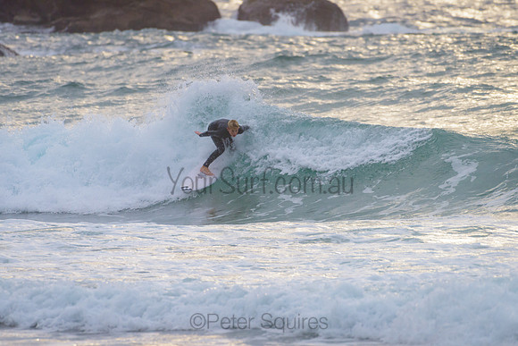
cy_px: 170
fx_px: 8824
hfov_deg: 3.4
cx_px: 251
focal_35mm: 613
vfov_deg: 2.2
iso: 360
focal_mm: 500
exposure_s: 1/1250
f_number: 5.6
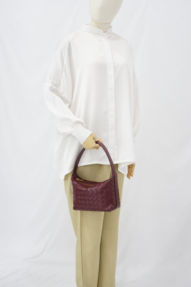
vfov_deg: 39.6
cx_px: 96
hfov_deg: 27.0
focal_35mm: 50
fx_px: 398
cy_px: 144
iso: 640
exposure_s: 1/10
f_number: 6.3
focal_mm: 50
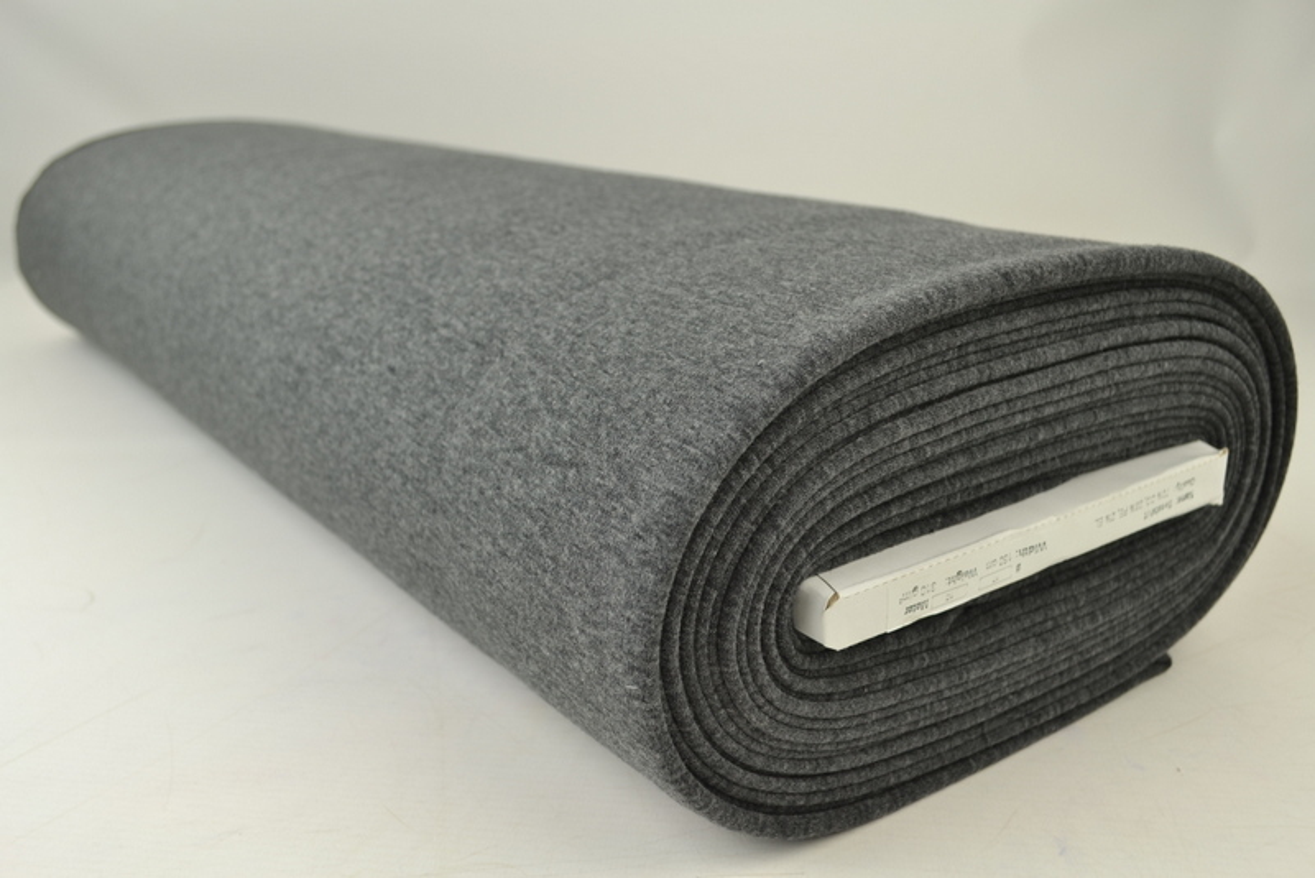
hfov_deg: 57.2
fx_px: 1206
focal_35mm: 33
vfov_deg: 40.0
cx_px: 658
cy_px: 439
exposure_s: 1/30
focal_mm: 22
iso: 100
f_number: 6.3
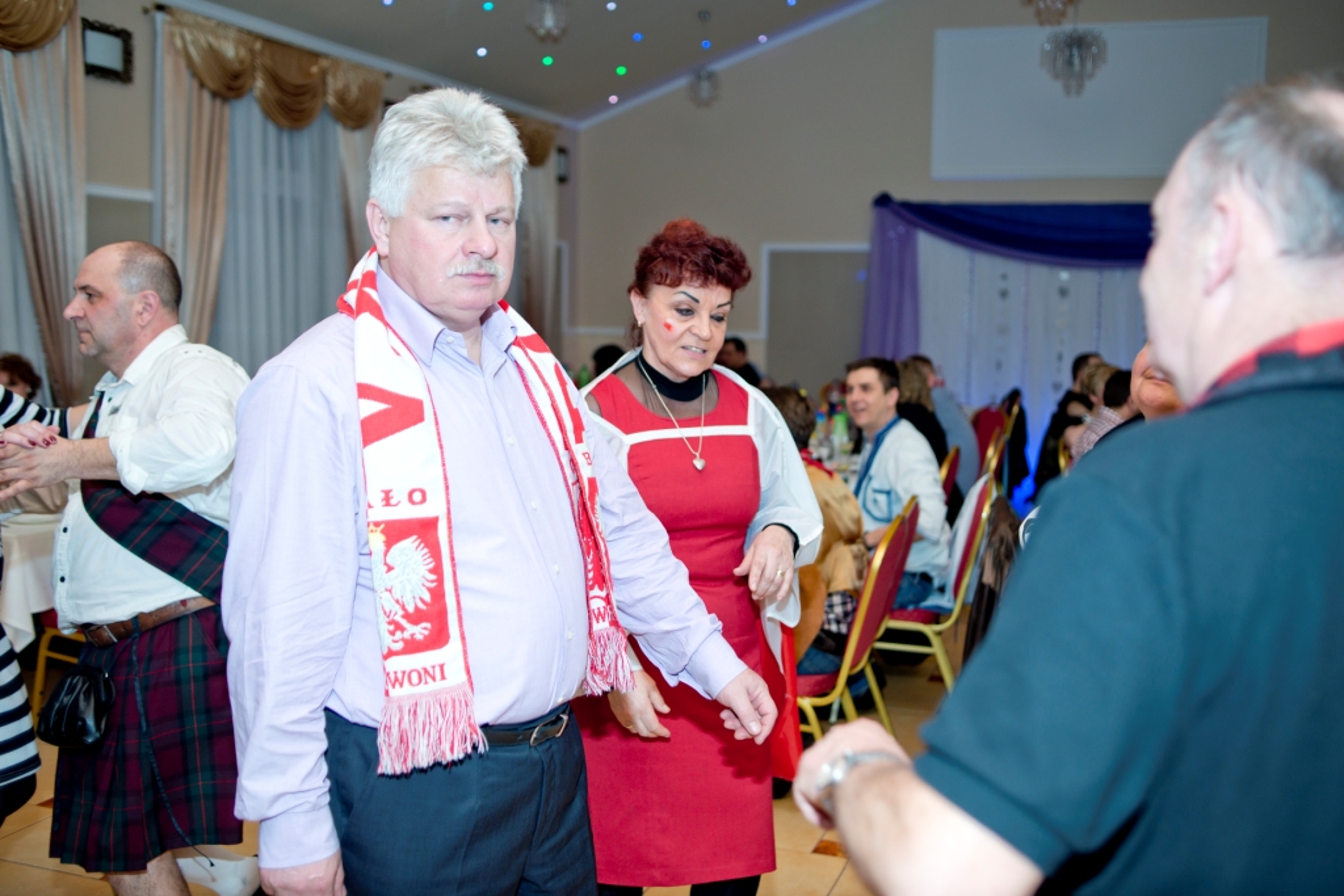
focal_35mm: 35
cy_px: 448
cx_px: 672
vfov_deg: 37.9
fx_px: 1307
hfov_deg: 54.4
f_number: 2.8
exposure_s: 1/320
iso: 320
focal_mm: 35
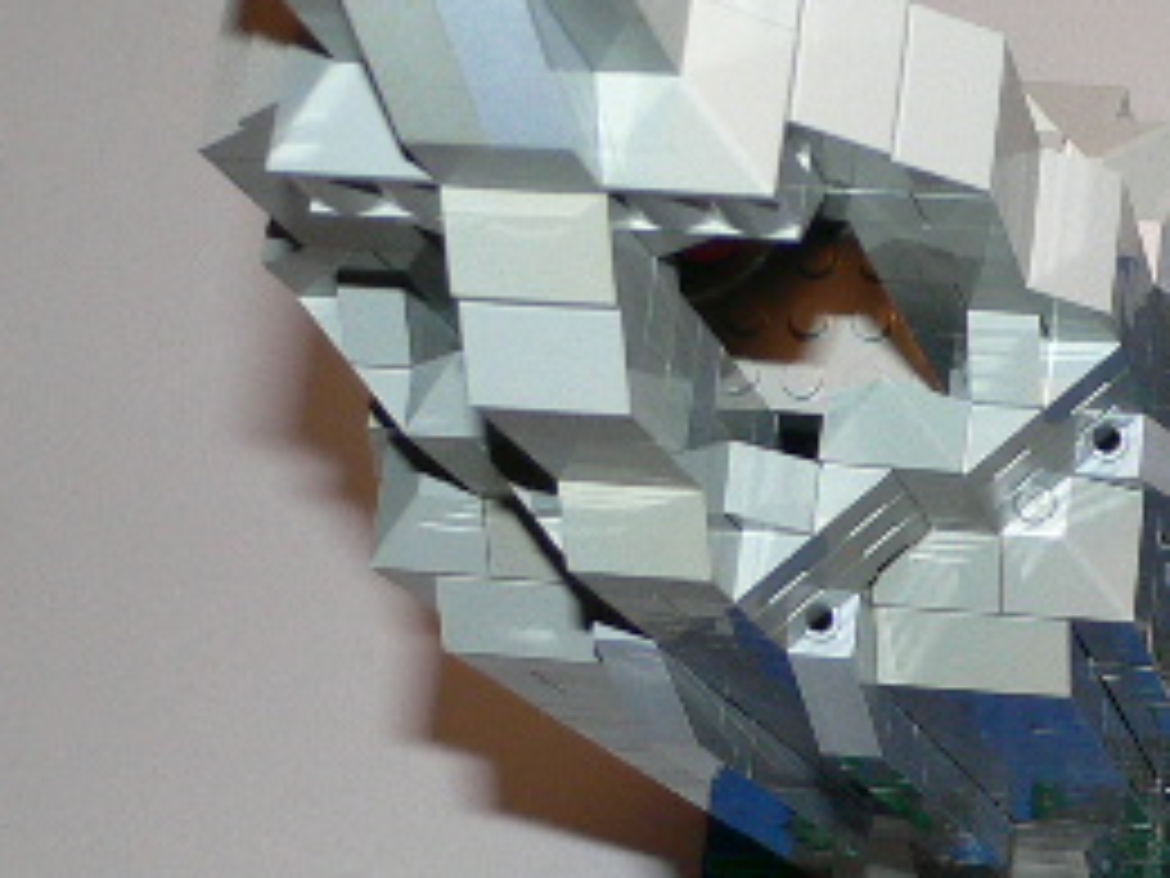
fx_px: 2907
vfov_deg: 17.1
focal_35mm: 86
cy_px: 311
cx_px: 1233
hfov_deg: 21.7
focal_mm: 4.6
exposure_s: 1/125
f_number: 2.8
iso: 100
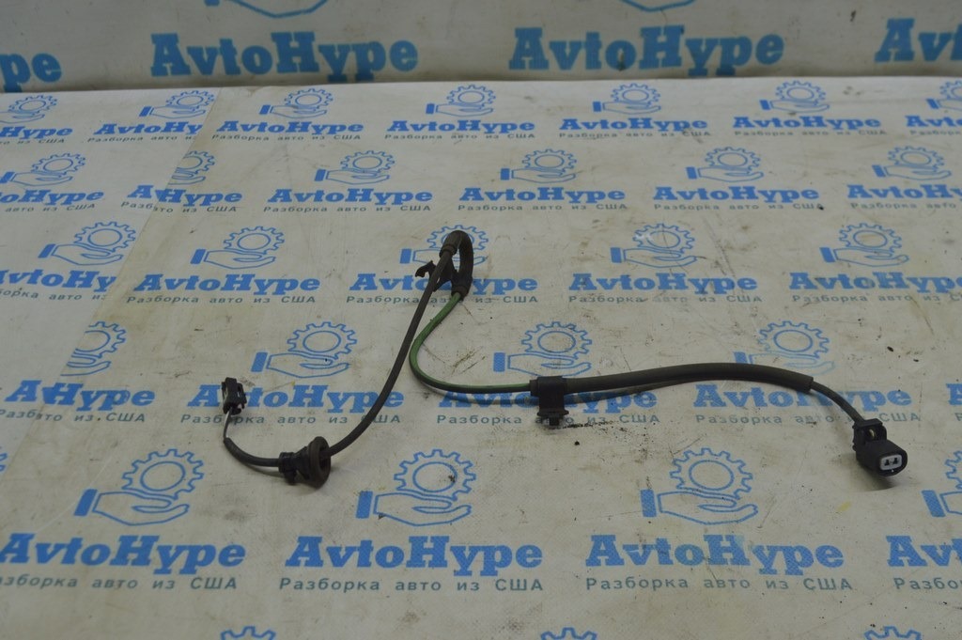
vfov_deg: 31.8
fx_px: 1121
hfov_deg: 46.4
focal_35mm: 42
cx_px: 481
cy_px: 320
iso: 400
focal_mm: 28
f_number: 7.1
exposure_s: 1/50
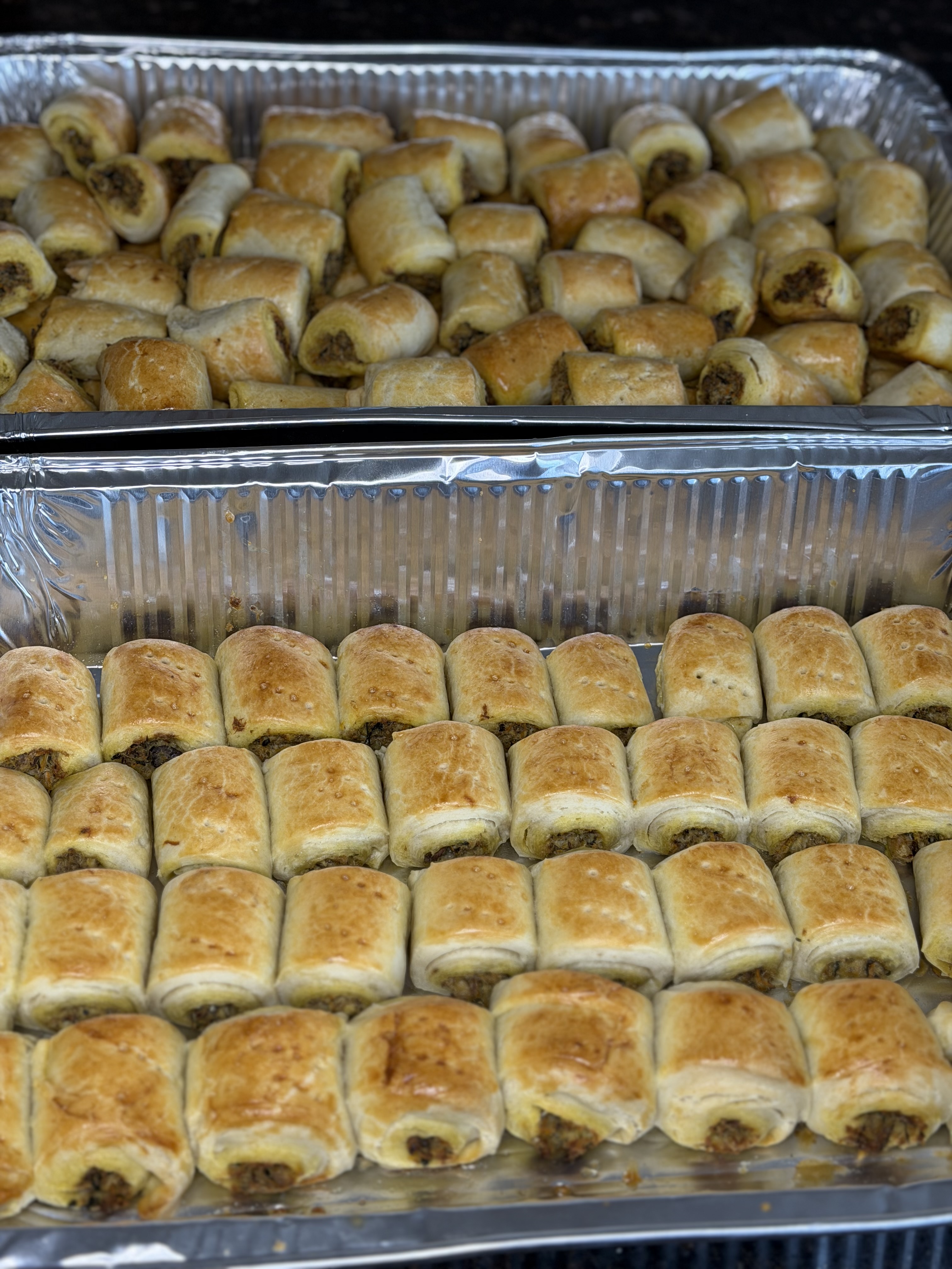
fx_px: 1760
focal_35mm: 48
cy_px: 634
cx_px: 476
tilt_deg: -45.6
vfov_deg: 39.7
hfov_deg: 30.3
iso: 100
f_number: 1.78
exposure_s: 1/60
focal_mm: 6.76
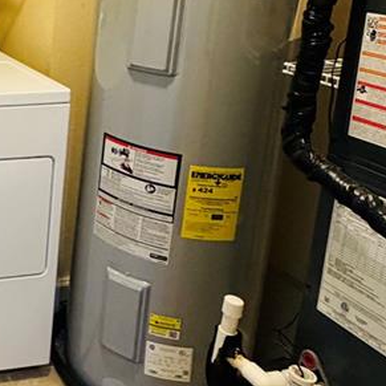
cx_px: -139
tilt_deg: -10.1
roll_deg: -0.2
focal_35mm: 51
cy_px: 37
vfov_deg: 31.8
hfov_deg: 27.0
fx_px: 643
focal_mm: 2.22
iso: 320
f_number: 2.2
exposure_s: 1/60
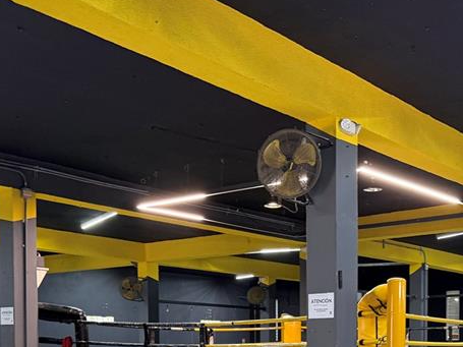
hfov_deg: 35.3
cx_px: 301
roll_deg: +1.0
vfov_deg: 25.3
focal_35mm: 54
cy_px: 367
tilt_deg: -3.0
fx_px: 722
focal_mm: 6.76
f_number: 1.78
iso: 320
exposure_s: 1/60
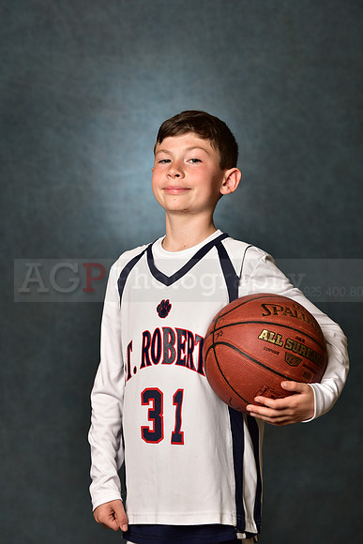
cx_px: 182
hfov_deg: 11.4
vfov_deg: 17.1
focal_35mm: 120
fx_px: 1814
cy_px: 272
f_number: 4.5
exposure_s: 1/200
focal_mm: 120
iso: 250
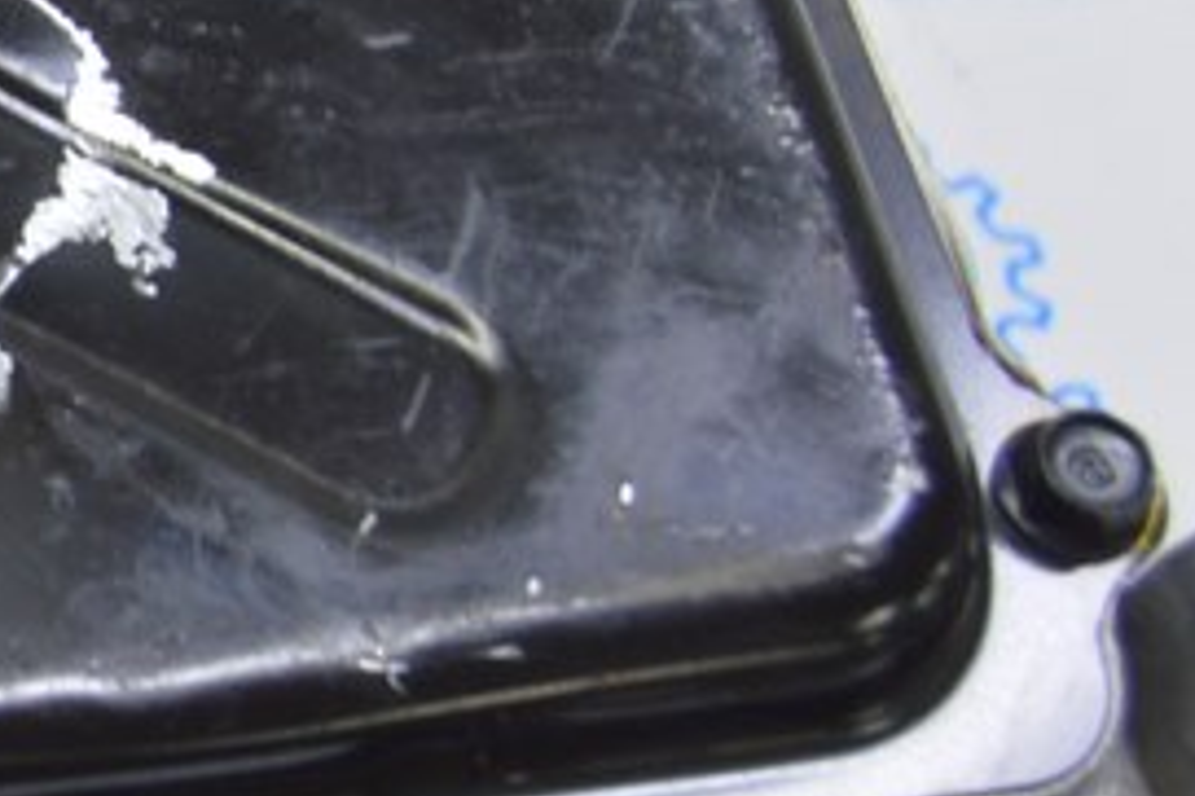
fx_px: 4309
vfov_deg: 10.5
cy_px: 77
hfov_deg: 14.3
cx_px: -804
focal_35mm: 130
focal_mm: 23
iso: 400
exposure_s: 1/20
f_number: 5.6
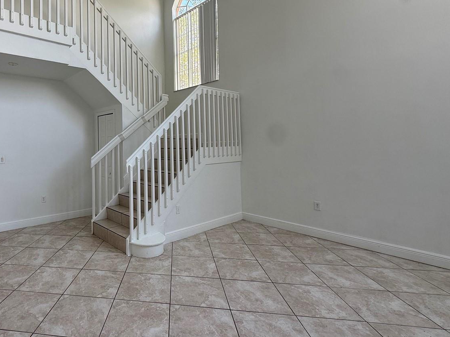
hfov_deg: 77.5
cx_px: 130
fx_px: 260
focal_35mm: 20
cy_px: 138
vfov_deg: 65.5
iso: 50
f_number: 2.2
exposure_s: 1/105
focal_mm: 2.22
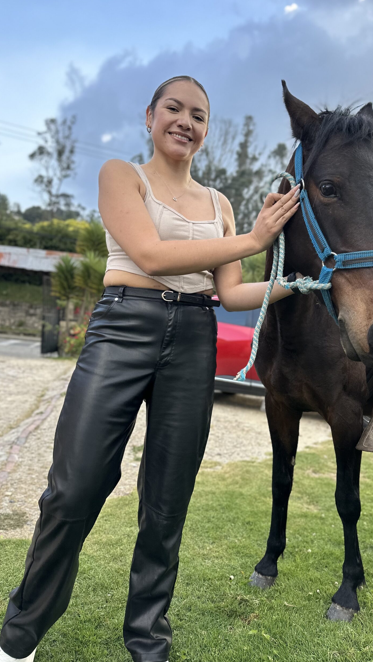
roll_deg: -4.2
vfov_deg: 69.9
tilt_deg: +0.5
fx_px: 475
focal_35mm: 27
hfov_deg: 42.7
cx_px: 220
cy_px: 331
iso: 80
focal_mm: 6.86
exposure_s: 1/529
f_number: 1.78
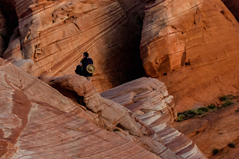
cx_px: 172
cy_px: 91
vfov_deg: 5.0
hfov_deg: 7.5
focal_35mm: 275
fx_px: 1826
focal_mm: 116
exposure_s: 1/200
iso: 1600
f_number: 8
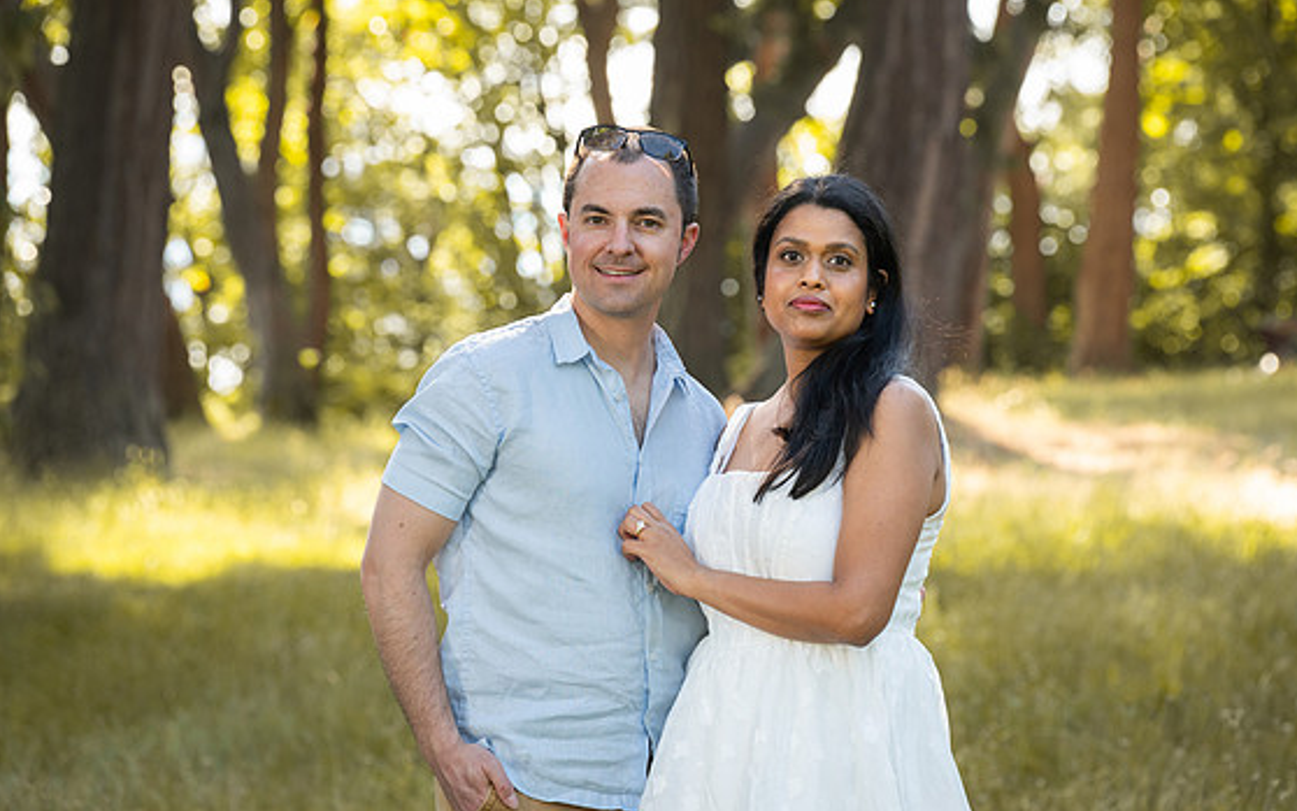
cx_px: 667
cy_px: 375
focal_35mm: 159
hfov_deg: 13.2
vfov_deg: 8.3
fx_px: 5621
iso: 640
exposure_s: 1/200
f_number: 5.6
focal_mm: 150
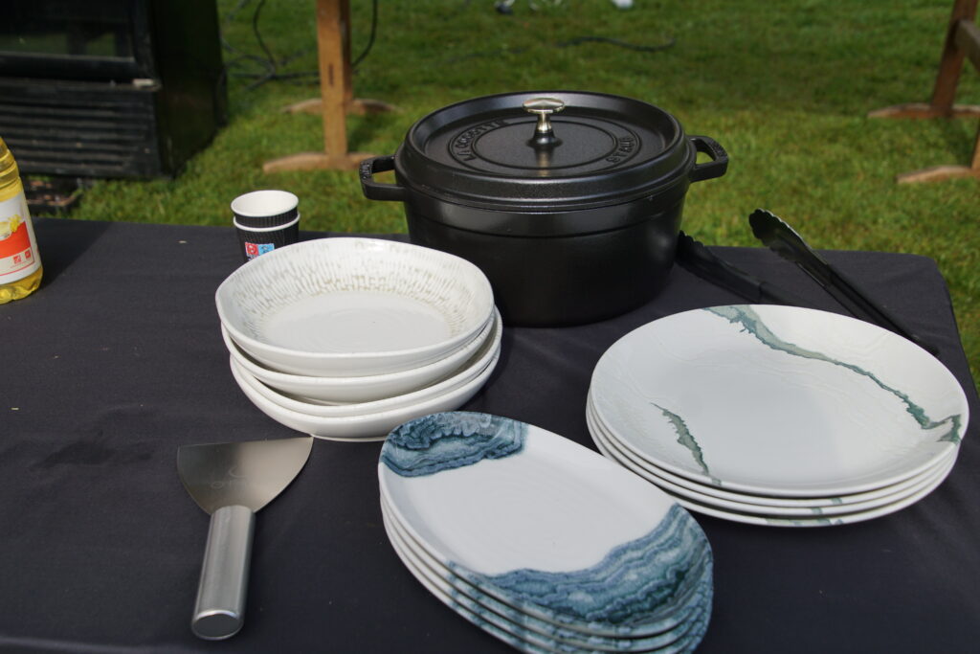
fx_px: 1143
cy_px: 327
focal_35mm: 42
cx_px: 490
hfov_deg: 46.4
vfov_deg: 31.9
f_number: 5.6
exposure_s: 1/250
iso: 100
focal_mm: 28
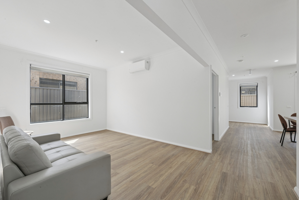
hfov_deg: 104.2
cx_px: 150
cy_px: 100
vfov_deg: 81.2
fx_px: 116
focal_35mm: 14
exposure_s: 1/60
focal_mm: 14
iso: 640
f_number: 14
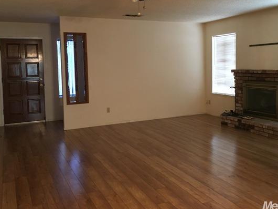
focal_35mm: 35
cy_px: 86
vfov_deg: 40.6
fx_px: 281
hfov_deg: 52.6
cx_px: 147
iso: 200
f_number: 2.2
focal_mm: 4.15
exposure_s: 1/20
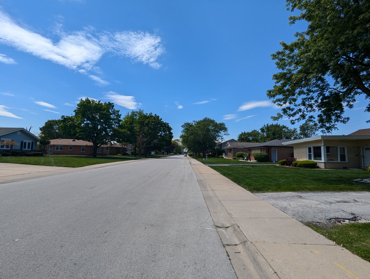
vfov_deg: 78.3
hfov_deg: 94.4
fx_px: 171
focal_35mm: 16
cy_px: 140
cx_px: 185
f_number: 2.2
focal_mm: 2.35
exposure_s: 1/2632
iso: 52
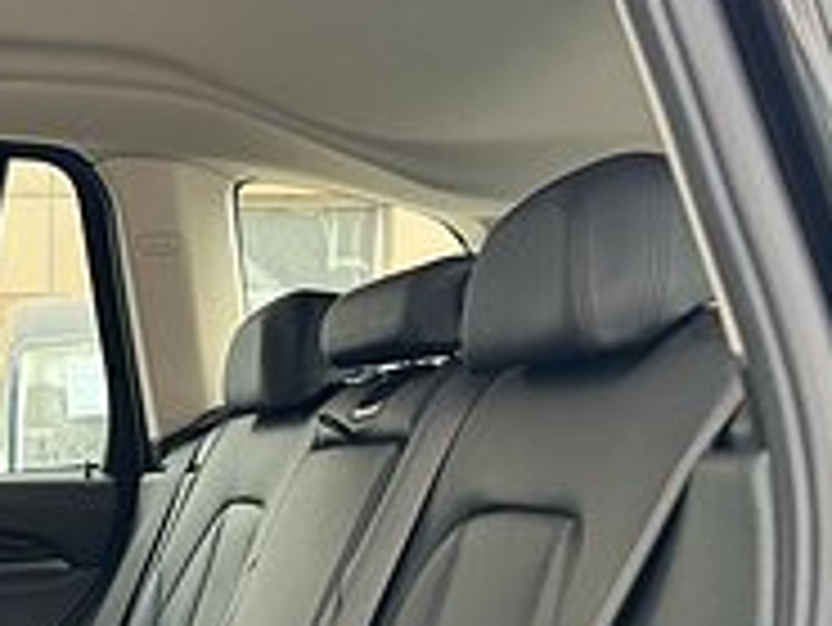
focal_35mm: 71
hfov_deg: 25.7
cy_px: 750
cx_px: -36
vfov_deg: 19.5
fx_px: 1708
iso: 200
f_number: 1.78
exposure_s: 1/121
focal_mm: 6.76
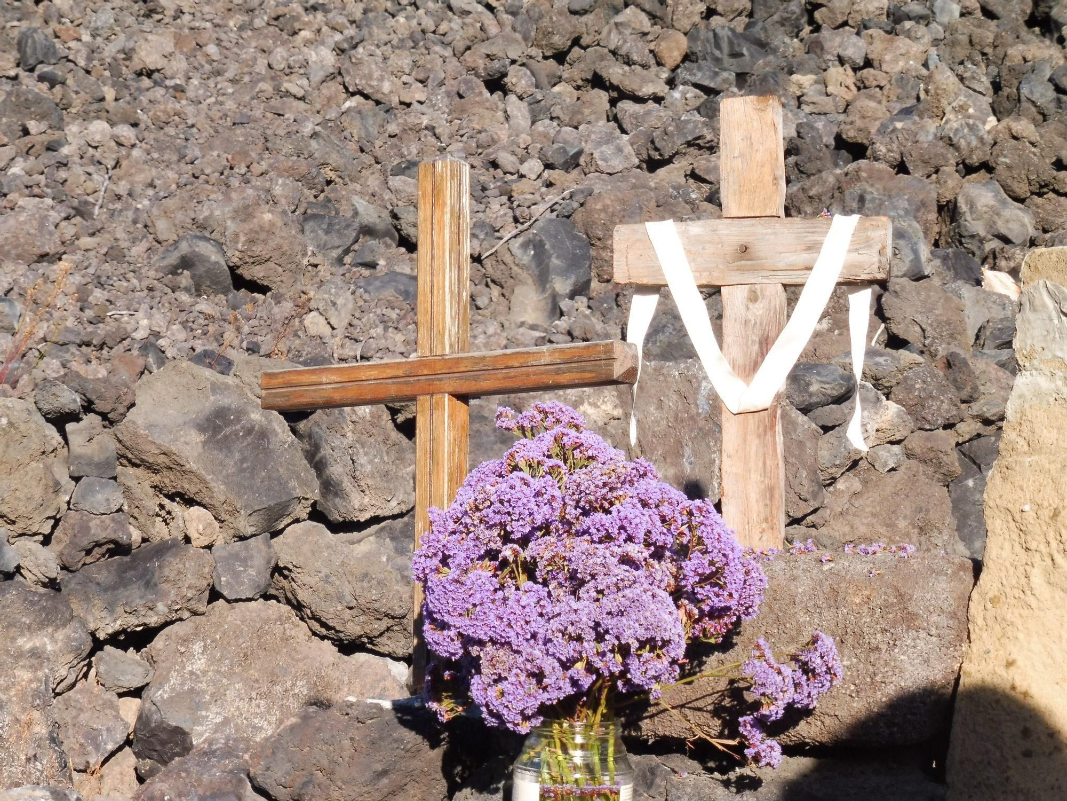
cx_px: 534
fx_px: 3360
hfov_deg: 18.0
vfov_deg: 13.6
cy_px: 400
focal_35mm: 109
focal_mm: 19.4
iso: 100
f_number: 5.3
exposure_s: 1/250
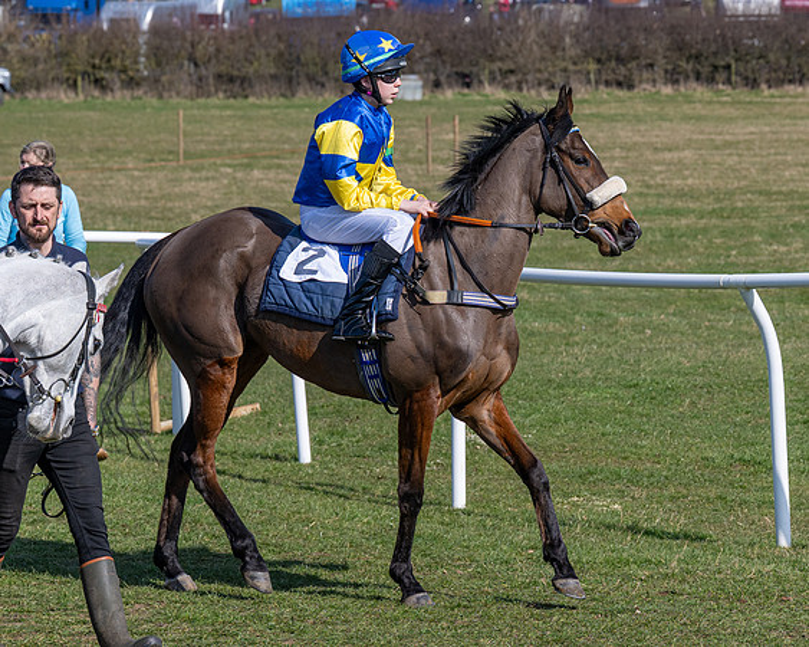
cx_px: 444
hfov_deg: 10.9
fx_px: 4251
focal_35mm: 178
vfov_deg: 8.7
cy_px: 293
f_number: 5
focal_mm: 86
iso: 200
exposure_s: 1/2000
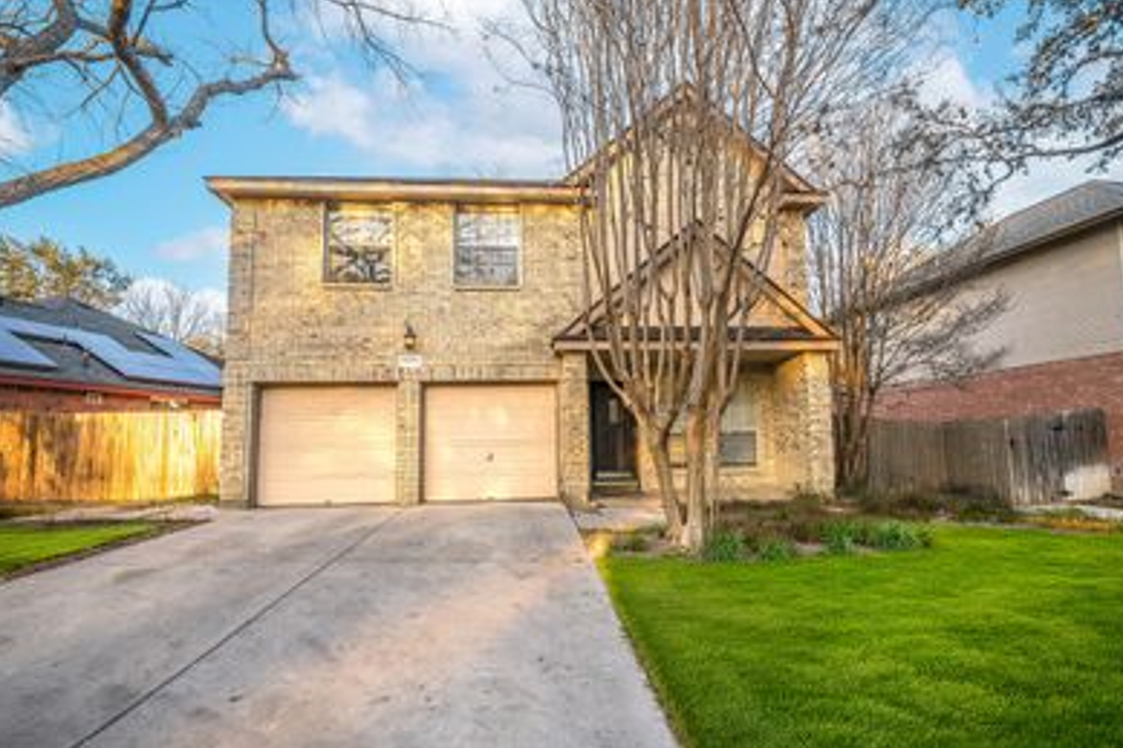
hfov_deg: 90.0
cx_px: 572
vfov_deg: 67.3
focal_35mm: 18
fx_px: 561
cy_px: 380
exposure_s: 1/125
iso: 400
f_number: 5.6
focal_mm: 14
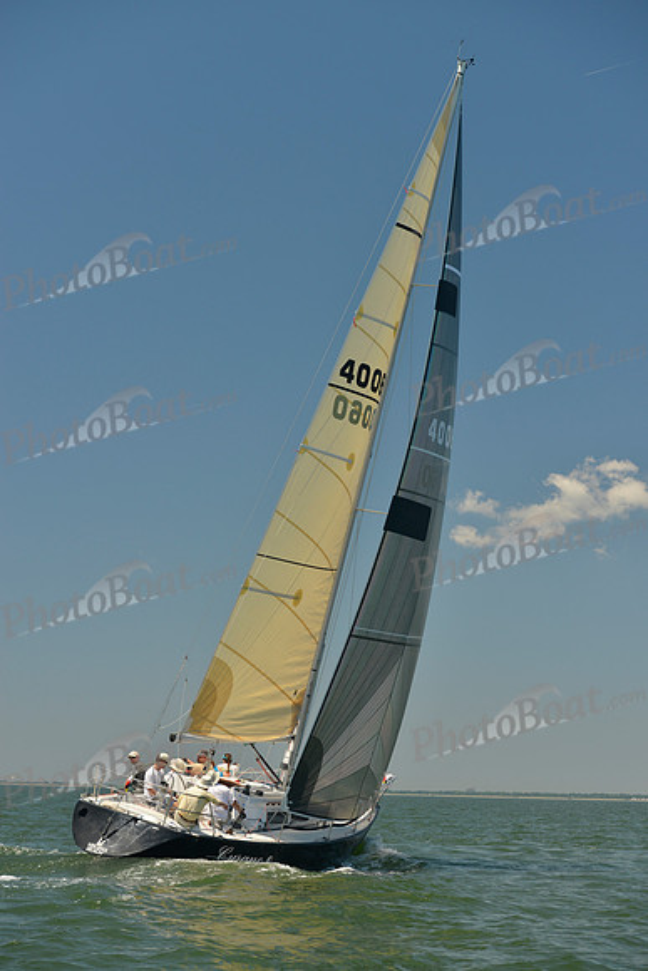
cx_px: 324
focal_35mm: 70
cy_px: 486
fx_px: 1889
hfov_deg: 19.5
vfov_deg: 28.8
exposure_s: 1/640
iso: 200
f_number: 5.6
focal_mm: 70
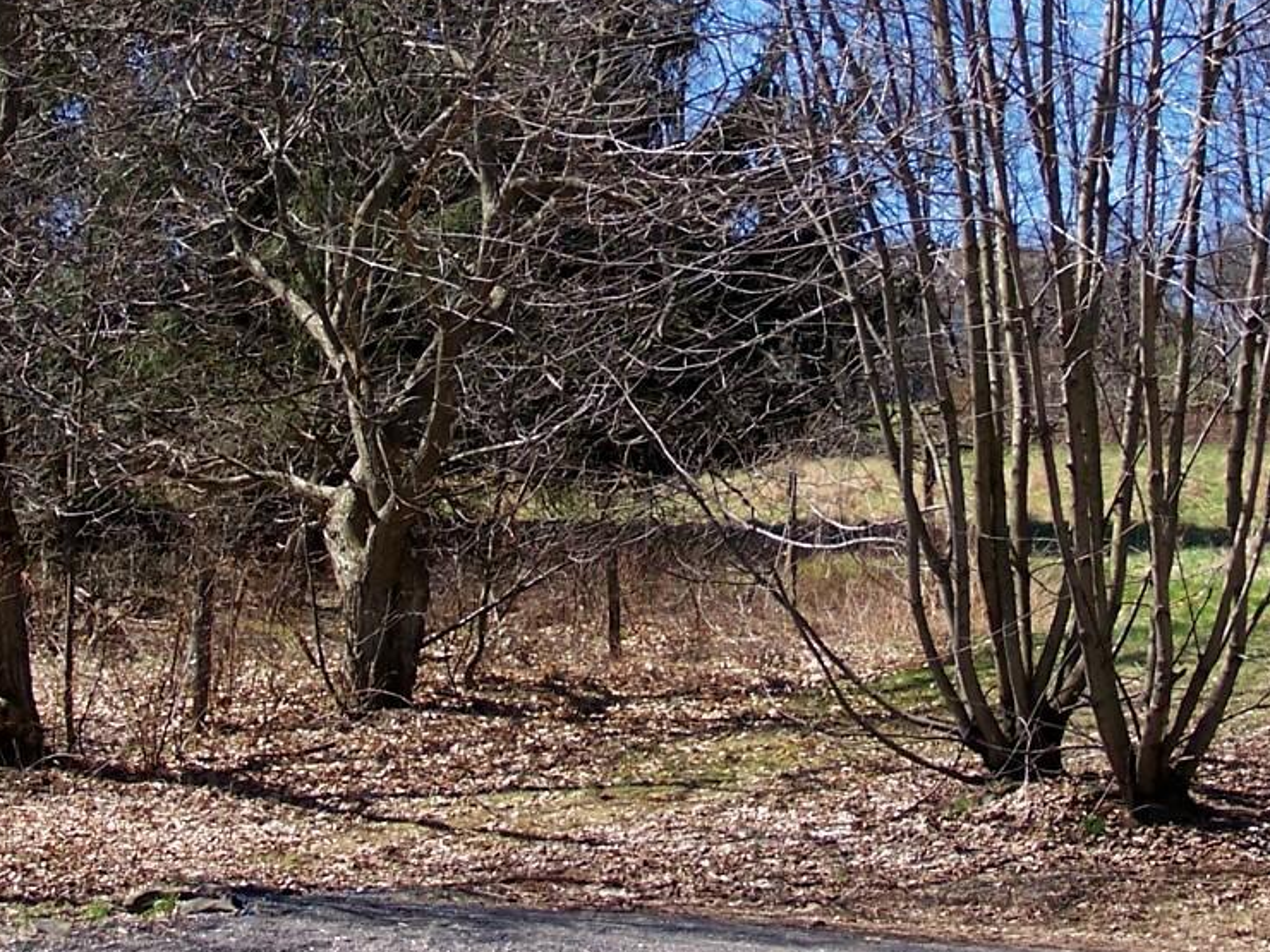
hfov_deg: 18.4
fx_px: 3926
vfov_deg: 13.7
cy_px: 151
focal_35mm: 107
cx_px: 688
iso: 80
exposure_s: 1/500
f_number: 3
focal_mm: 8.5
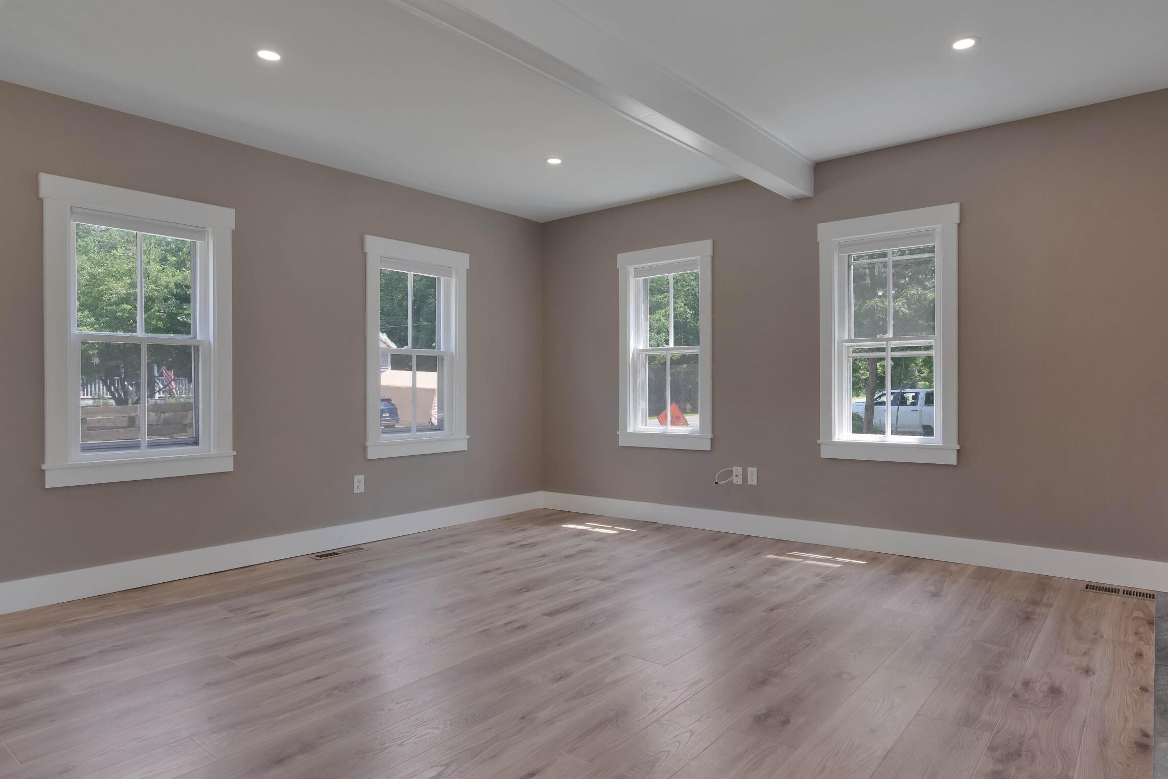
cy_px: 400
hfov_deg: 80.9
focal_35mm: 21
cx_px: 644
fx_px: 681
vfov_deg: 59.5
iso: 800
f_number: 8
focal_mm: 16
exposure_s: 1/1000
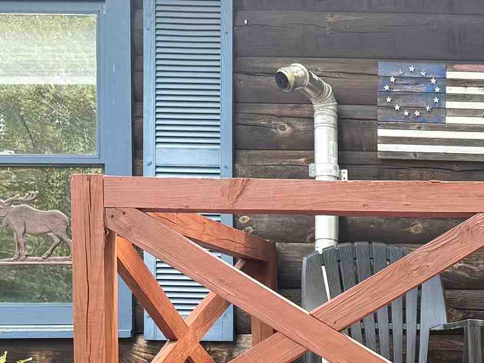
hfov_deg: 19.5
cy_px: 406
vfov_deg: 16.1
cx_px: 701
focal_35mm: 89
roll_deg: -0.2
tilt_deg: -0.4
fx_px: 1244
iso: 50
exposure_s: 1/121
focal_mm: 6.76
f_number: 1.78
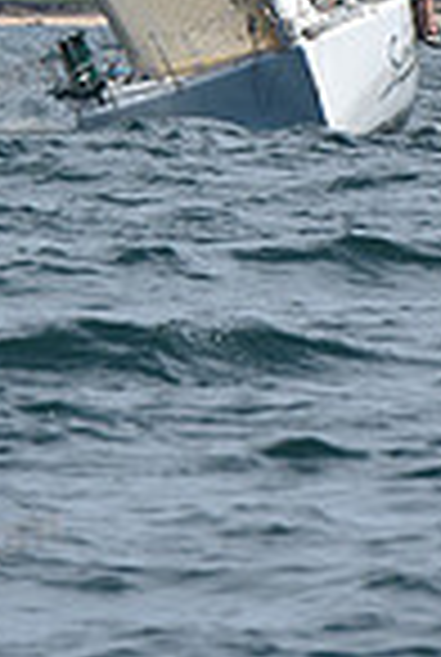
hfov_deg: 1.7
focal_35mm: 792
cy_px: -162
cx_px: 295
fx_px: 14483
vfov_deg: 2.6
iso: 250
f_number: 11
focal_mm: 200
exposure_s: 1/800
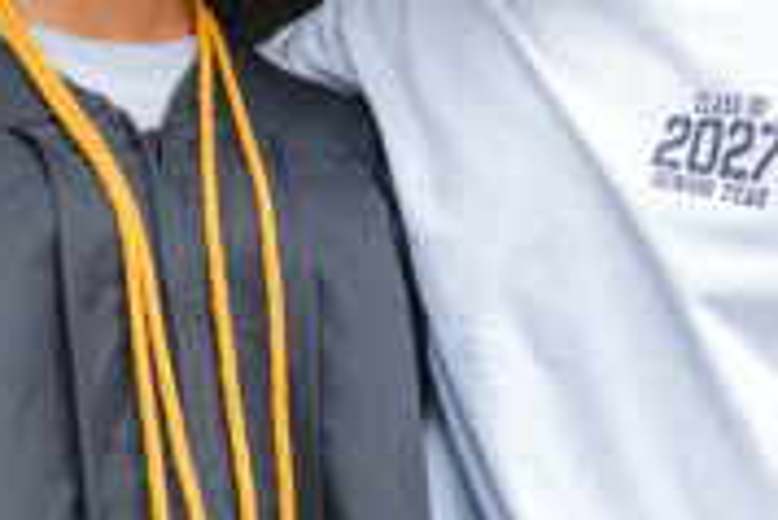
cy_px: -74
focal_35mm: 239
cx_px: 297
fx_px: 5169
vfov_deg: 5.7
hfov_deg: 8.6
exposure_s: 1/640
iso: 100
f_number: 1.6
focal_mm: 85
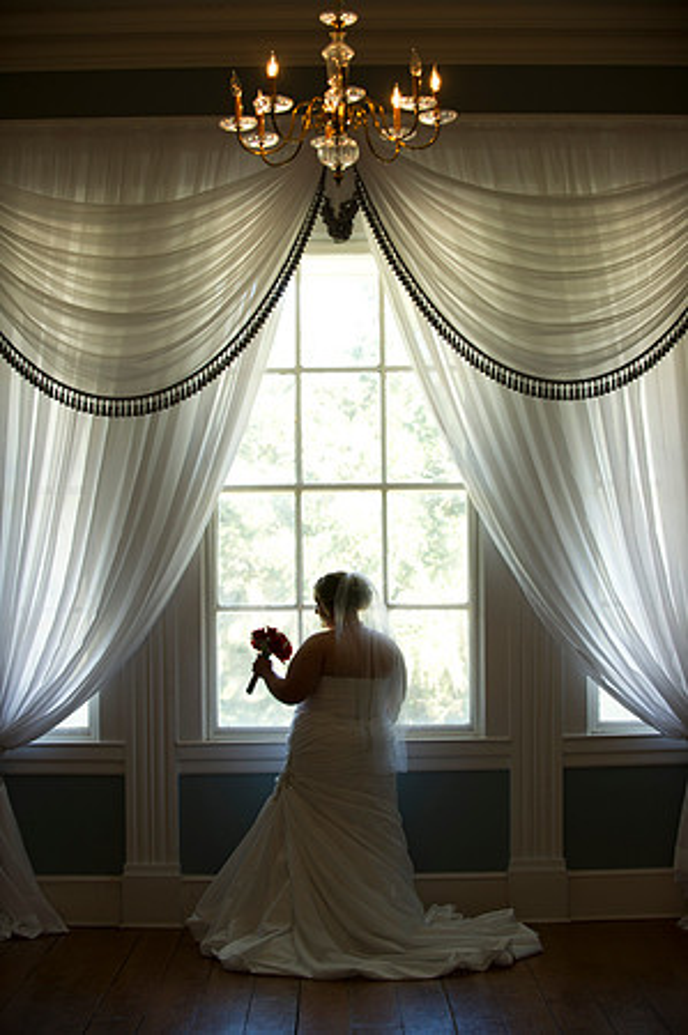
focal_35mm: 75
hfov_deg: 18.1
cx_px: 344
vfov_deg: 27.0
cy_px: 518
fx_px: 2155
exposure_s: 1/80
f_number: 3.2
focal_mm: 75
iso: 400
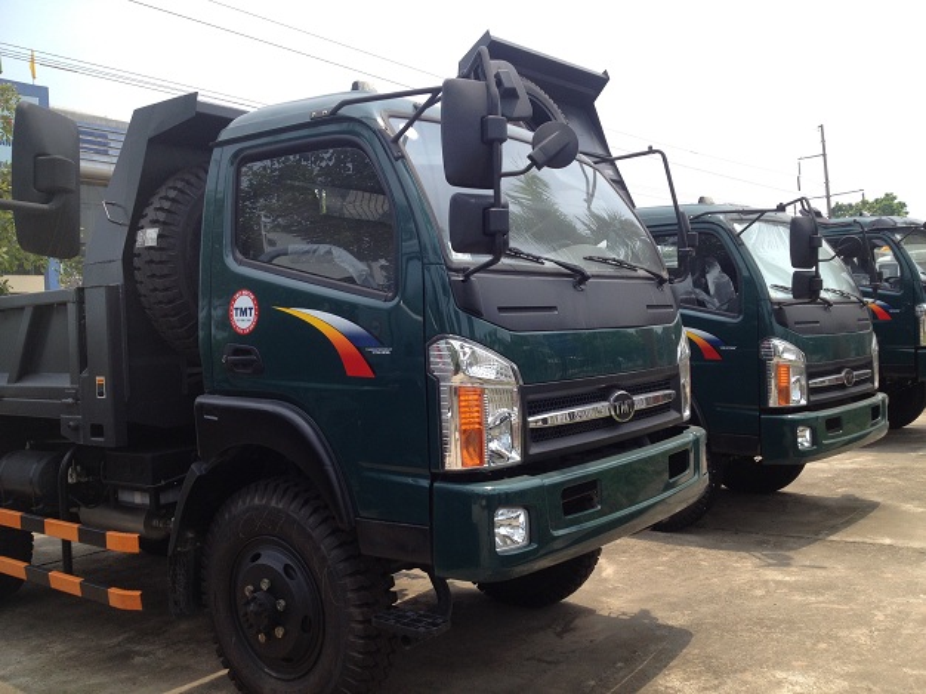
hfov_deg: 52.6
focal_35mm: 35
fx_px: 936
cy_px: 347
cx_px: 463
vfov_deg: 40.7
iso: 50
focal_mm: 4.28
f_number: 2.4
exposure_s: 1/920
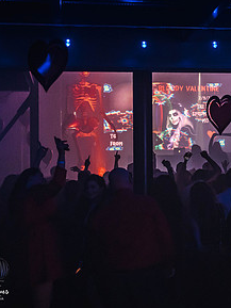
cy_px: 109
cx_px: 264
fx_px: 694
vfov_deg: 24.9
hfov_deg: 18.1
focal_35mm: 78
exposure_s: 1/250
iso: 8000
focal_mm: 38
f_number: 3.2
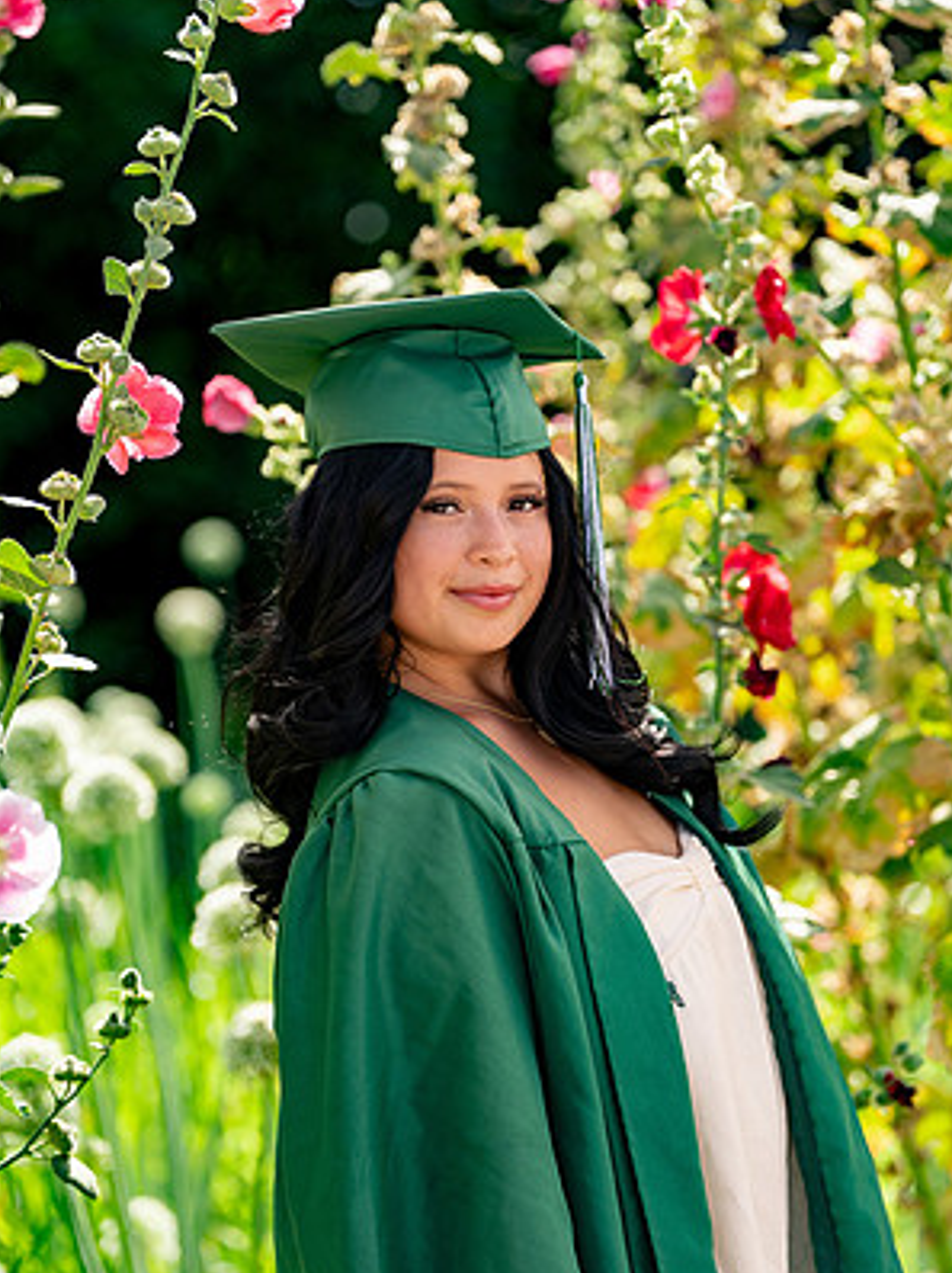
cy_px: 673
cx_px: 478
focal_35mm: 144
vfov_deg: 13.7
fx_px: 5289
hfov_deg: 10.3
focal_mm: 132
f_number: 2.8
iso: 100
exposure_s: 1/640
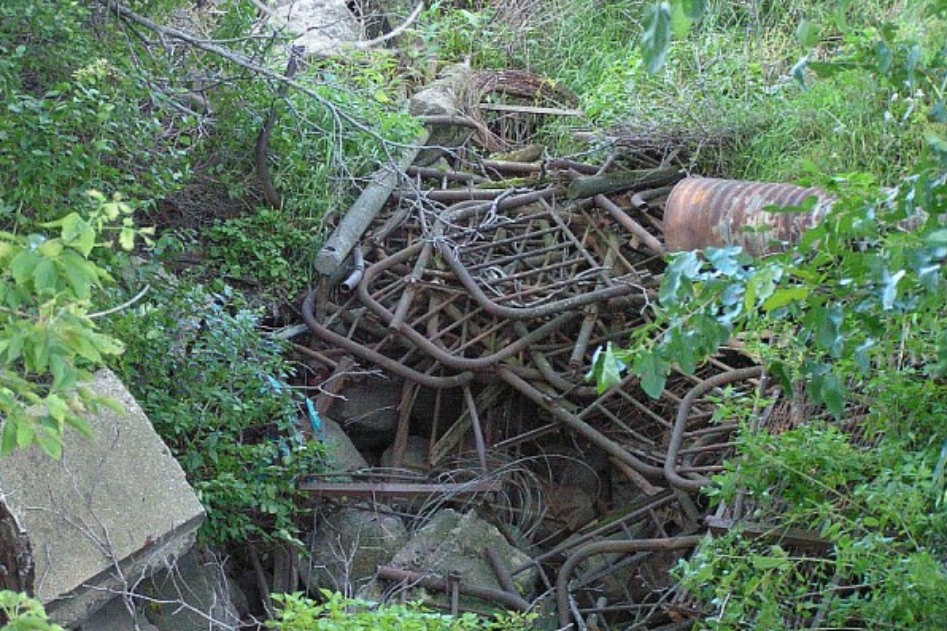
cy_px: 294
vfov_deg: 12.4
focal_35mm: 110
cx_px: 474
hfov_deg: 18.6
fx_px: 2893
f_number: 3.2
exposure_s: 1/125
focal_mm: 17.5
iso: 400
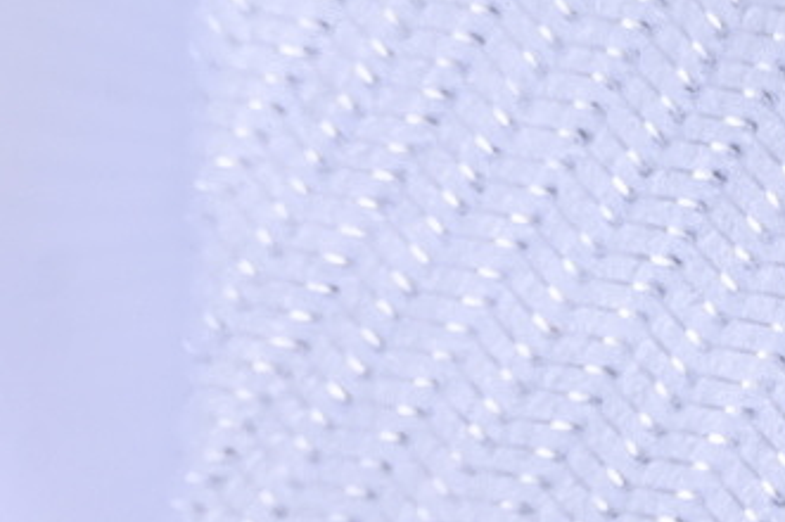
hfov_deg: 8.2
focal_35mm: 245
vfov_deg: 5.6
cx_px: 1186
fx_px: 5337
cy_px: 527
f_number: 7.1
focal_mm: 50
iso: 160
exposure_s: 1/100
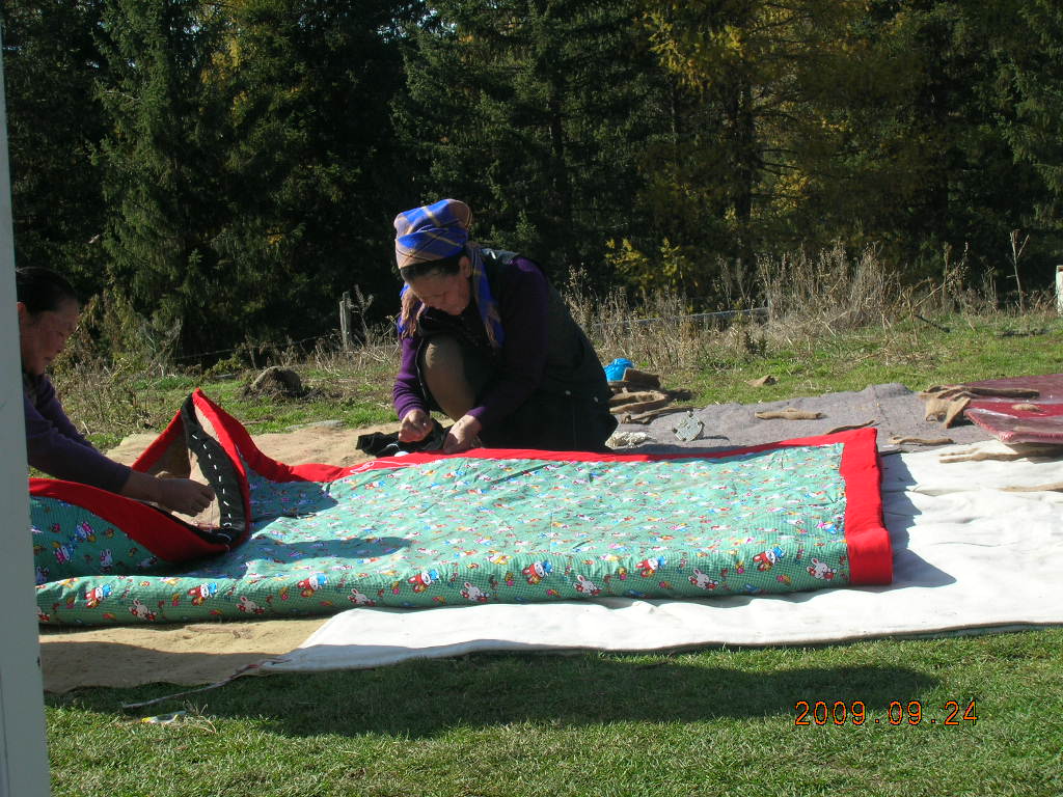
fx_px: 1935
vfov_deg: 23.3
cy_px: 398
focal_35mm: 63
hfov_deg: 30.7
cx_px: 532
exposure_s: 1/175
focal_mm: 10.4
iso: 50
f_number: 6.1
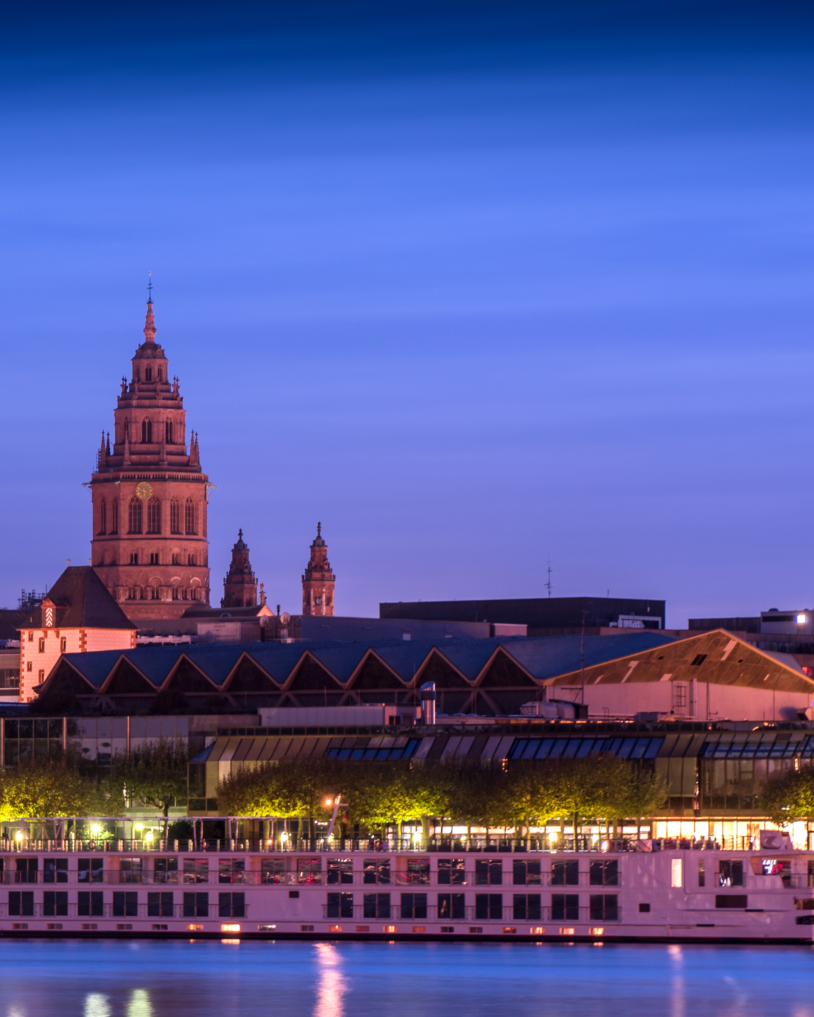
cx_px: 249
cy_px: 715
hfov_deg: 6.7
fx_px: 6926
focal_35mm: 230
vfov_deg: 8.4
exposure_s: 20
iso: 100
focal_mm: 110
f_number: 5.6
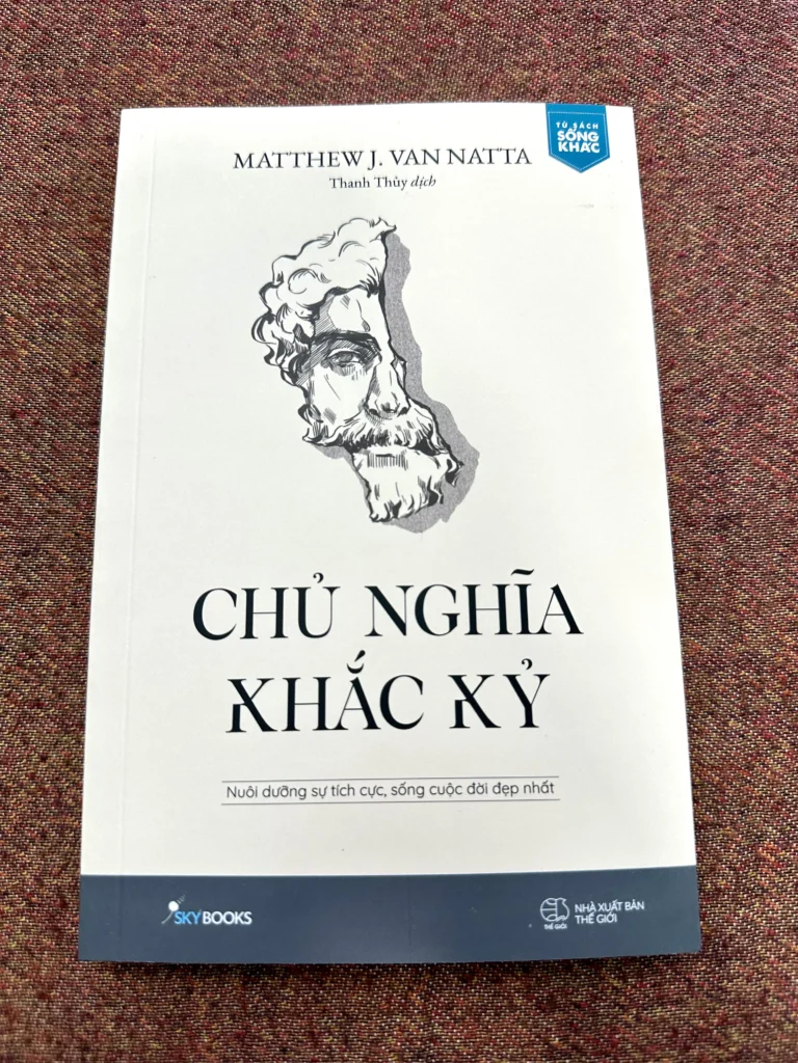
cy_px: 532
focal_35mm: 24
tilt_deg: -79.3
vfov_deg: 71.6
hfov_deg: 56.8
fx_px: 738
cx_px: 399
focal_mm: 6.86
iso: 160
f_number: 1.78
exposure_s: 1/121
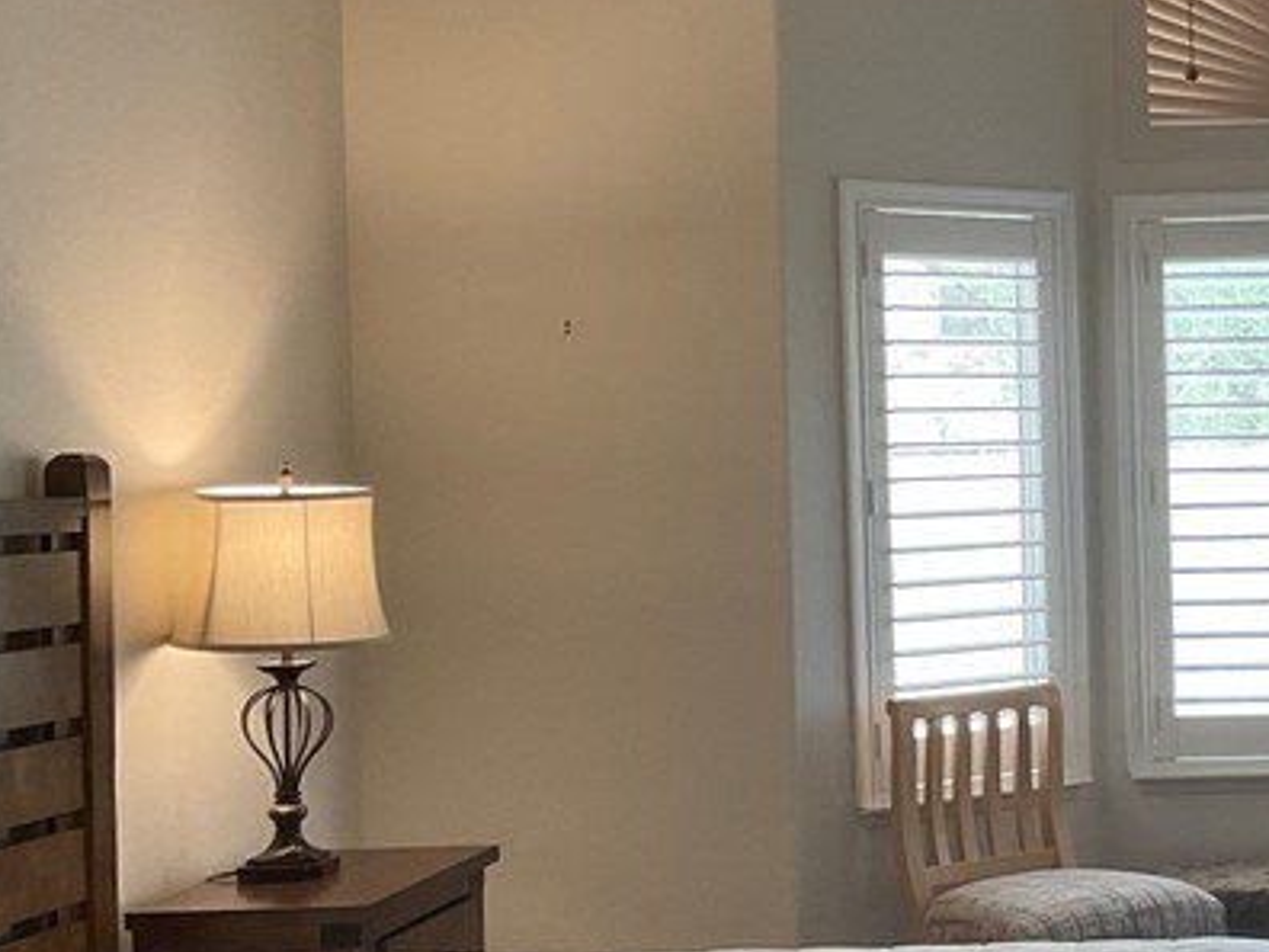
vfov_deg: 19.6
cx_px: 1205
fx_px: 2749
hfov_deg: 25.0
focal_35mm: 75
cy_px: 420
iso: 80
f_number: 1.8
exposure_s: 1/60
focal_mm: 3
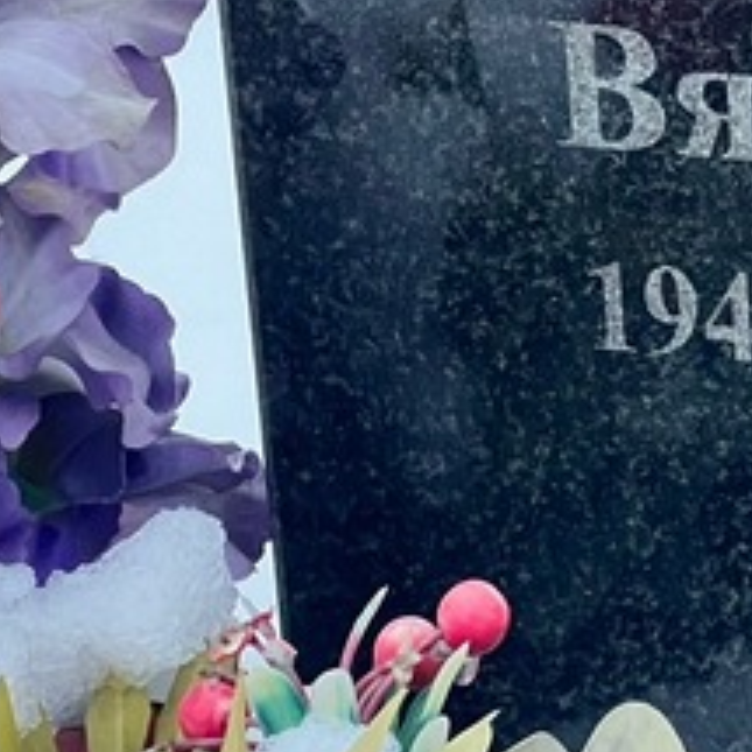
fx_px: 6218
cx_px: 1098
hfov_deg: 6.8
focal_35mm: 253
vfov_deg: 6.9
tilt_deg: -28.4
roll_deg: +2.9
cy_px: -143
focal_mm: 9
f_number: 2.8
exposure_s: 1/60
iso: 320
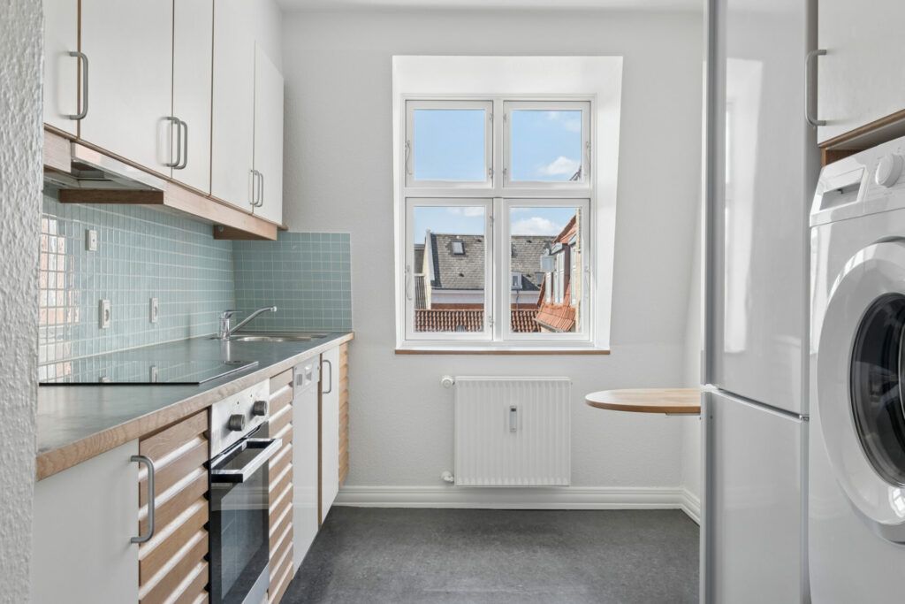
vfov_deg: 42.3
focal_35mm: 31
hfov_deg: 60.3
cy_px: 302
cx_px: 452
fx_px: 779
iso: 320
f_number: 8
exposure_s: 1/40
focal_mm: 20.9
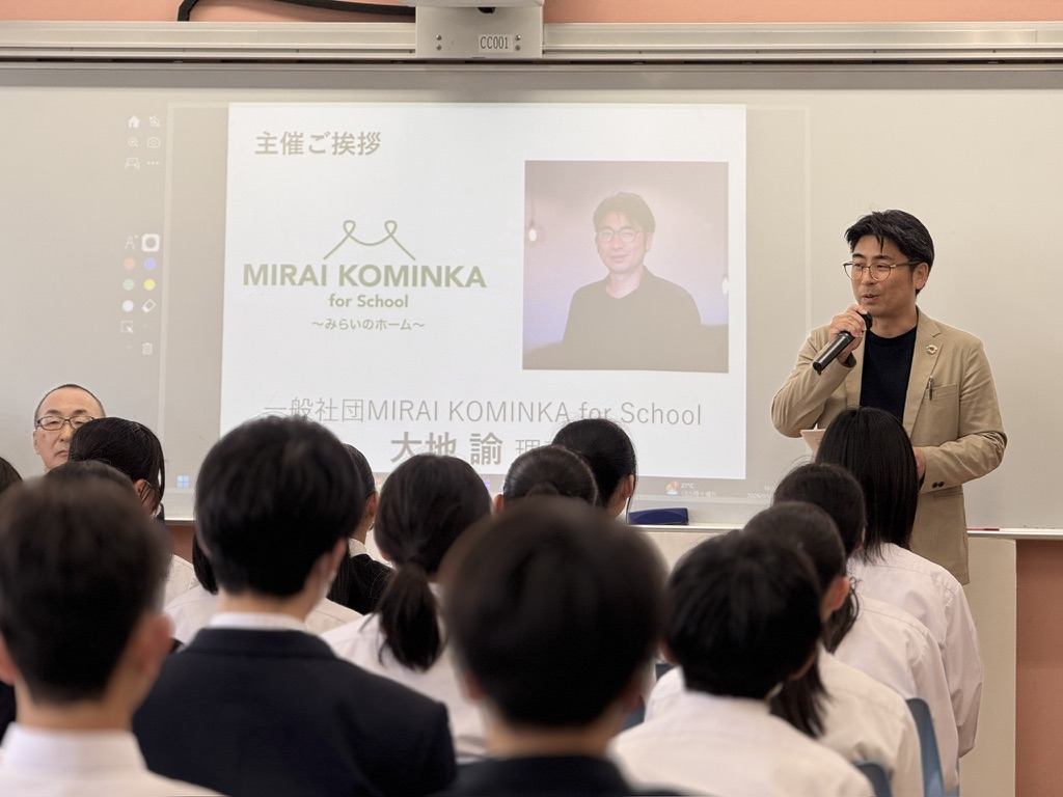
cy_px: 398
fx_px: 3685
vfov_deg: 12.3
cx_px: 532
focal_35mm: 120
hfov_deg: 16.4
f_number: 2.8
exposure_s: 1/99
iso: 50
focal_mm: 15.66
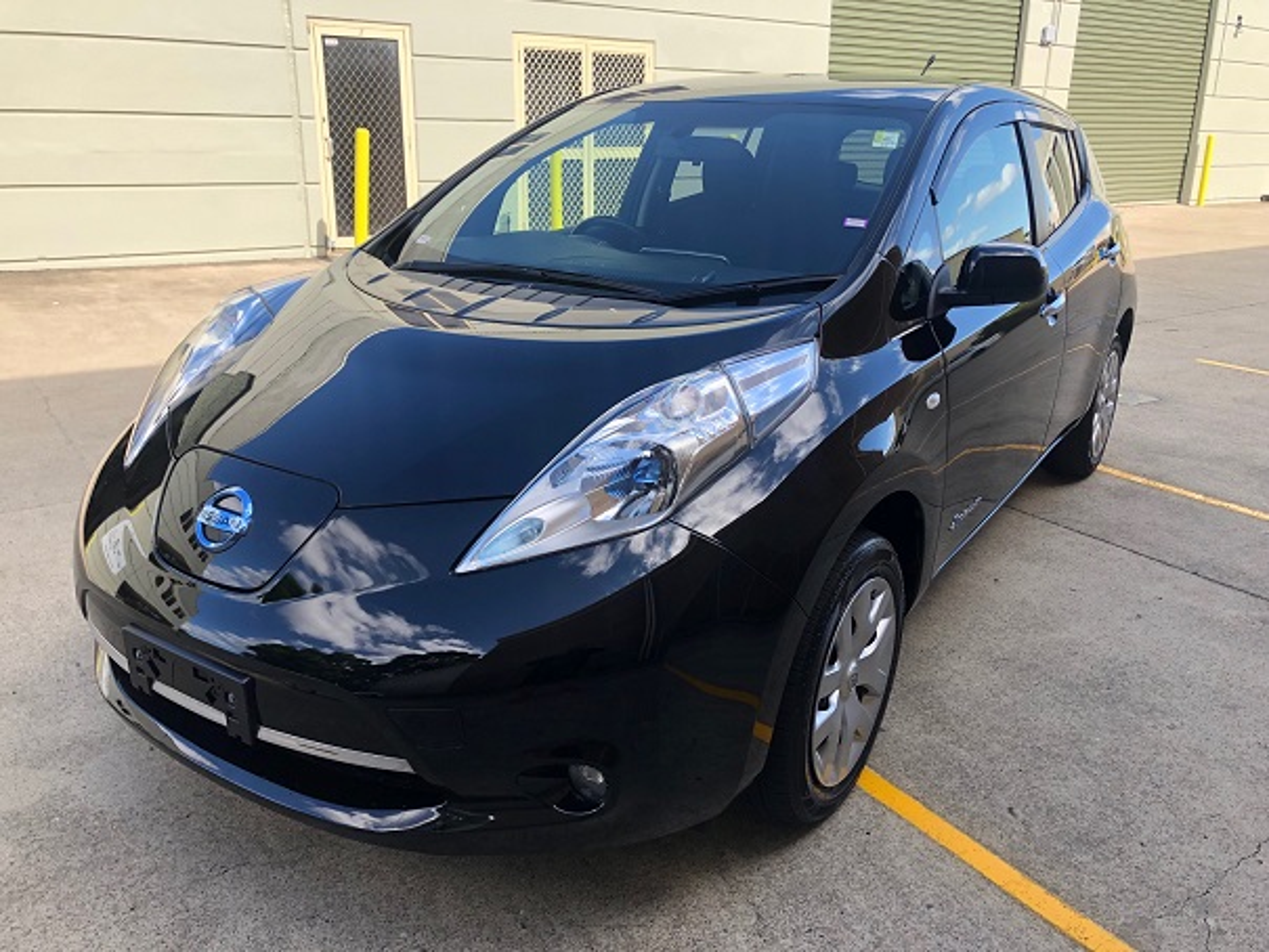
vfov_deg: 49.8
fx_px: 1027
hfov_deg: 63.4
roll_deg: -1.4
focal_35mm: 28
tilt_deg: -18.0
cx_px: 634
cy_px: 476
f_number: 1.8
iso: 20
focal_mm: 3.99
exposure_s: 1/489
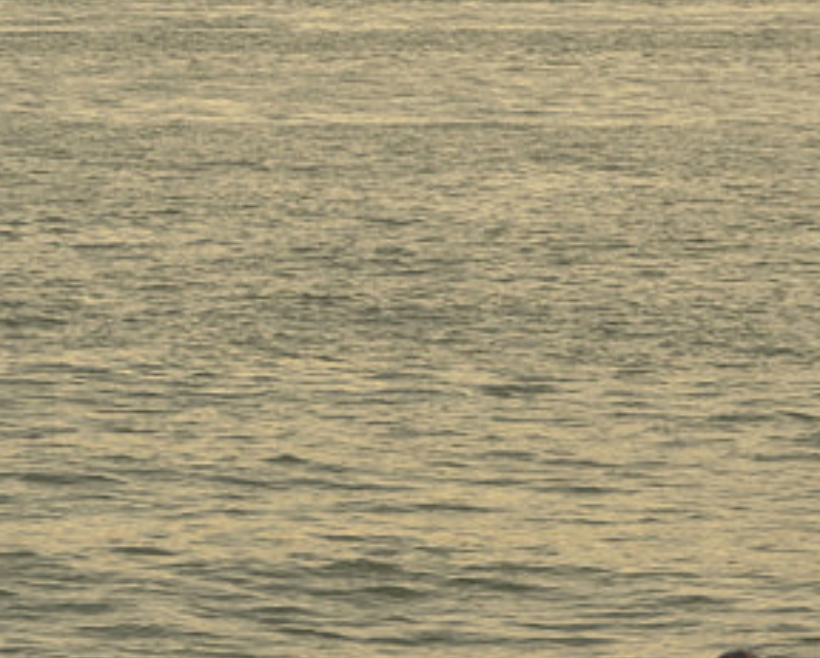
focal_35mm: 391
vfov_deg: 4.0
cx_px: -228
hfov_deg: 4.9
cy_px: 336
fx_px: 9499
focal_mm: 50
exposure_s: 1/160
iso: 200
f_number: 6.3
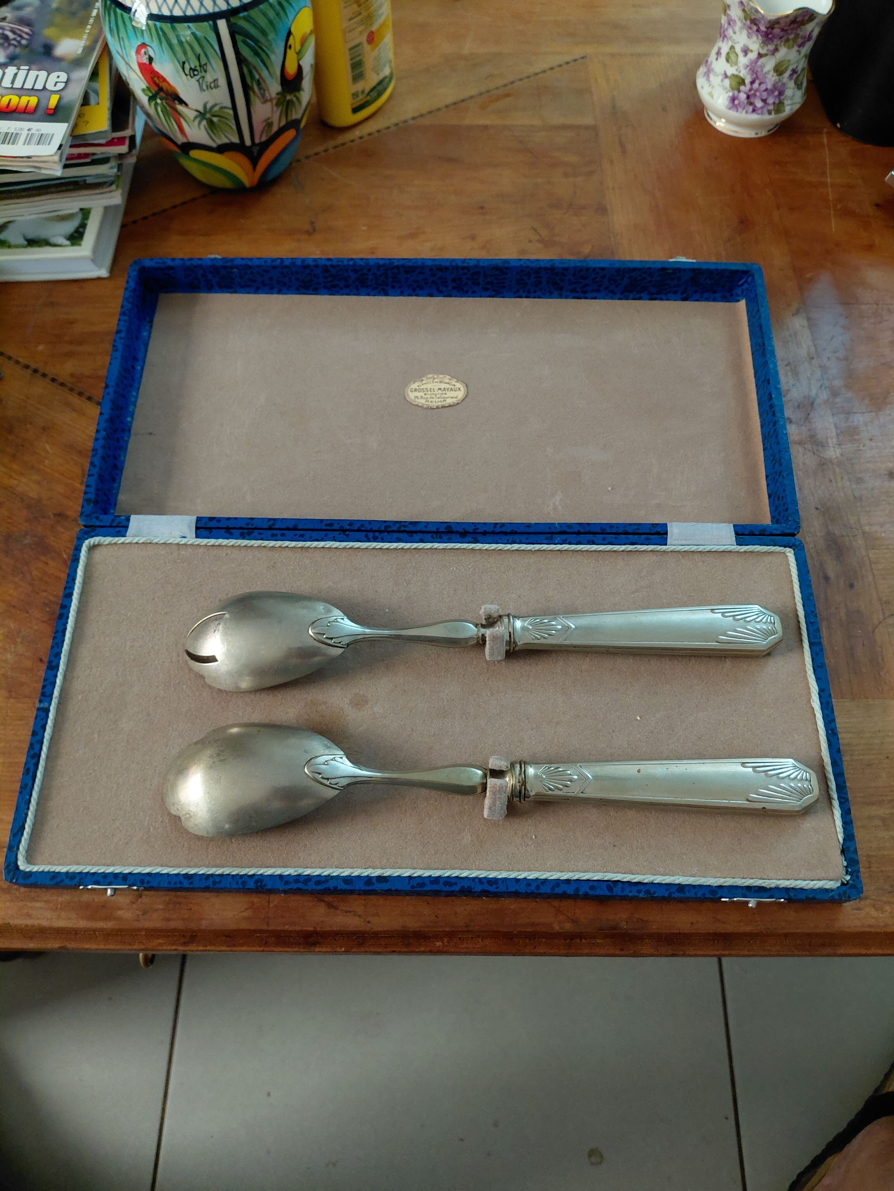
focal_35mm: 25
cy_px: 596
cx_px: 447
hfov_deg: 54.9
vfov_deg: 69.4
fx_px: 861
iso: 400
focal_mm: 4.69
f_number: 1.8
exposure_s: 1/24
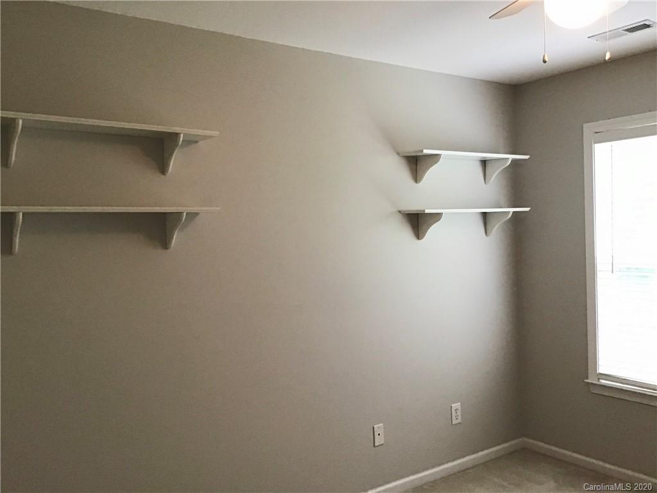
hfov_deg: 58.4
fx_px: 588
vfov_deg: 45.4
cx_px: 328
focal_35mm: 31
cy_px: 246
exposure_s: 1/30
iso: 125
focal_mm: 3.3
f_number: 2.4
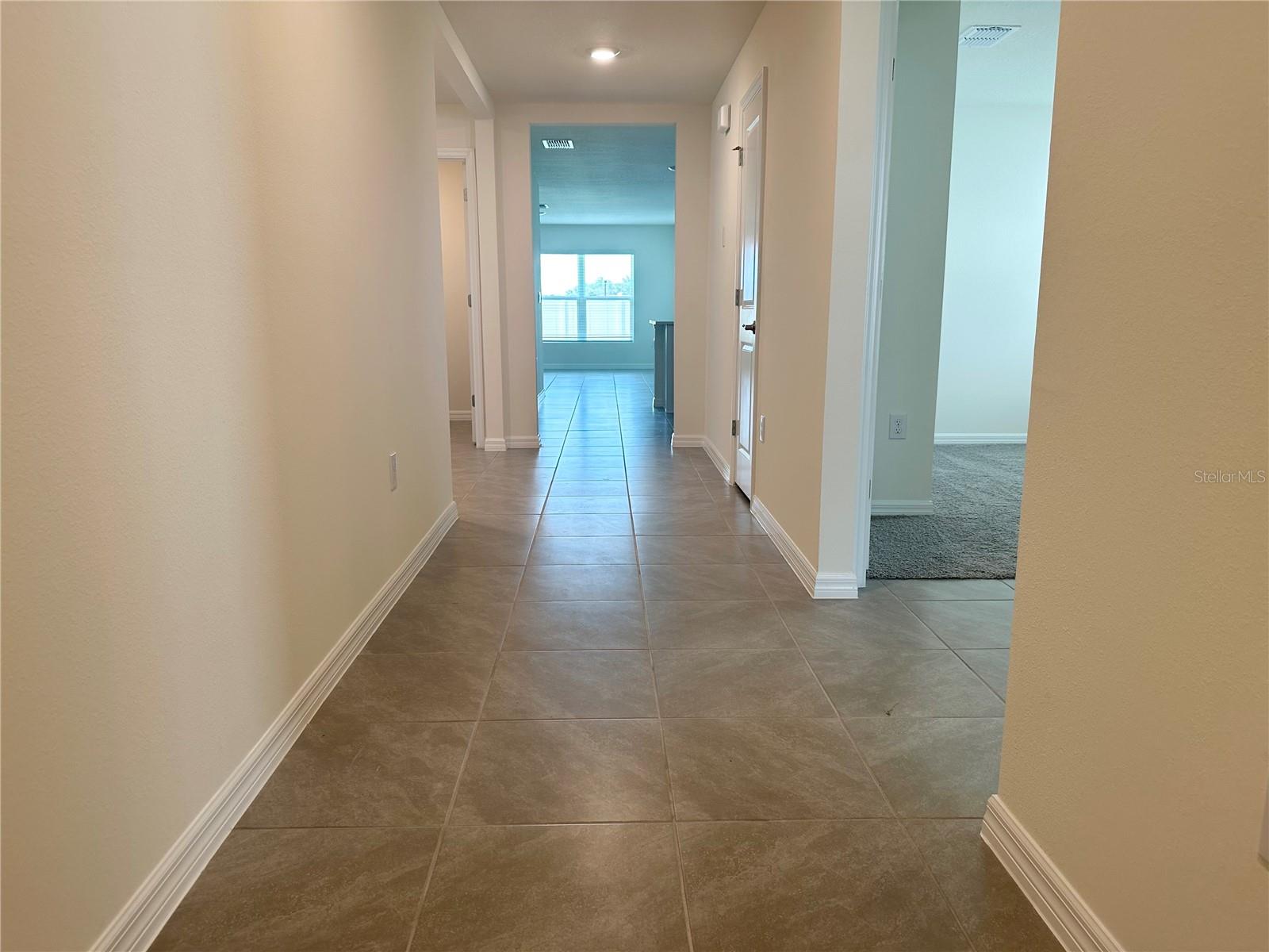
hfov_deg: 71.6
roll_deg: -0.3
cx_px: 634
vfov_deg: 56.8
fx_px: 880
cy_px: 476
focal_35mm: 24
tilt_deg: -9.5
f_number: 1.78
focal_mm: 6.86
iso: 100
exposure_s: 1/127
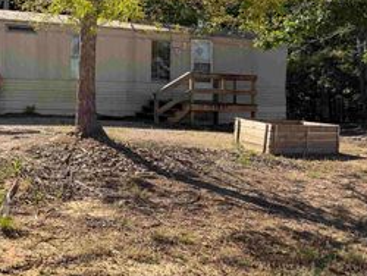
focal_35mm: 48
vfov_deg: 29.3
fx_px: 509
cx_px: 53
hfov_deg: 37.6
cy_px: 36
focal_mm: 6.76
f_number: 1.78
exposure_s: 1/3145
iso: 80
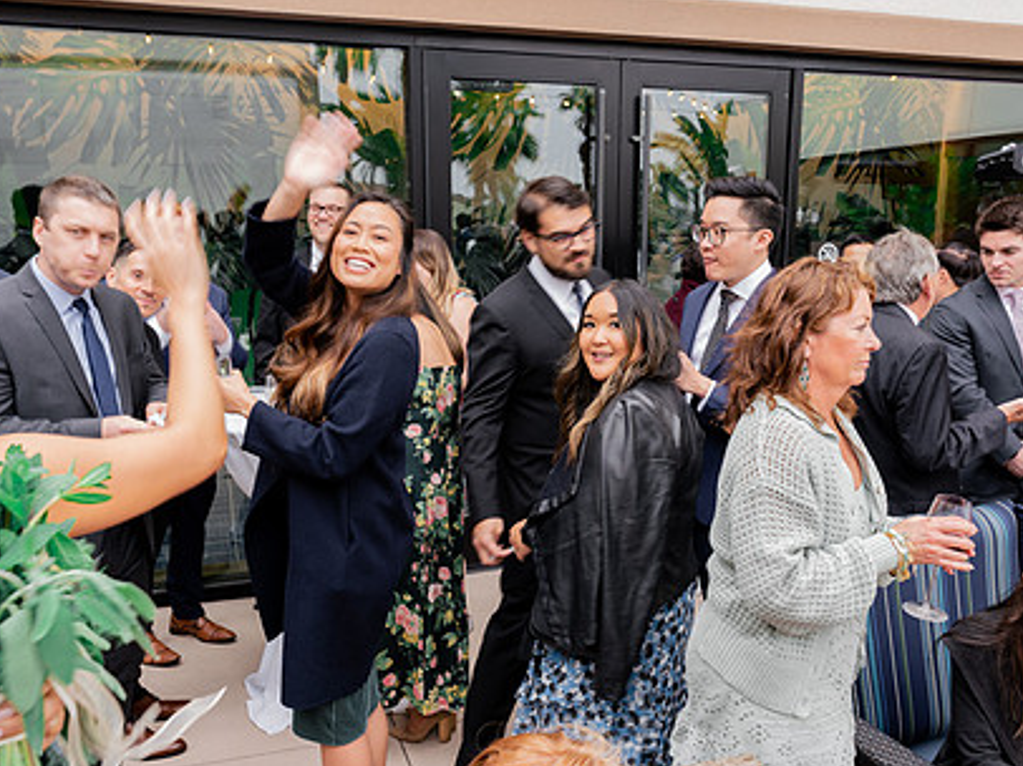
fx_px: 975
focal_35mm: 33
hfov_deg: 55.4
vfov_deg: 42.9
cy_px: 422
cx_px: 532
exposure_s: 1/30
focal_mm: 24
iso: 160
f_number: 6.3
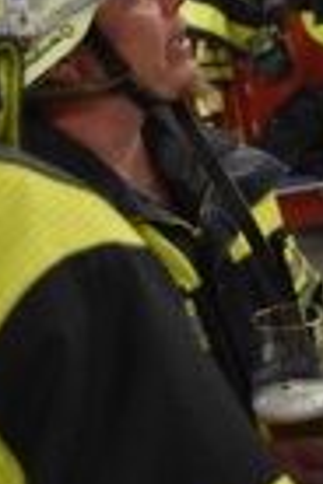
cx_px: 381
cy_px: 119
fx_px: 1521
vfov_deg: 18.0
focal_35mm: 113
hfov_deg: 11.9
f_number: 4
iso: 4500
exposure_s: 1/125
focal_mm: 26
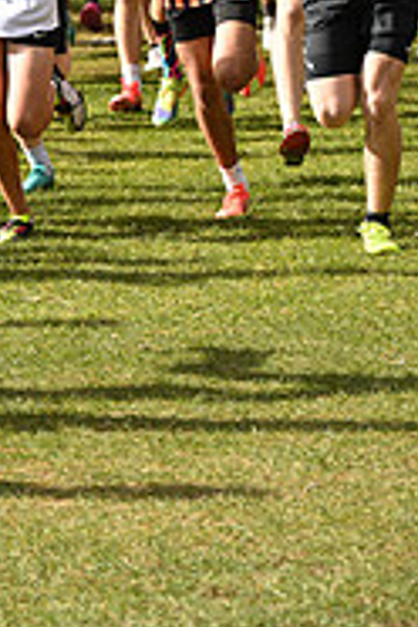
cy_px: -5
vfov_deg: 6.4
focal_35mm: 322
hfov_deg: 4.2
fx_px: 5608
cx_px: -556
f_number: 5.6
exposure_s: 1/400
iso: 125
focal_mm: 103
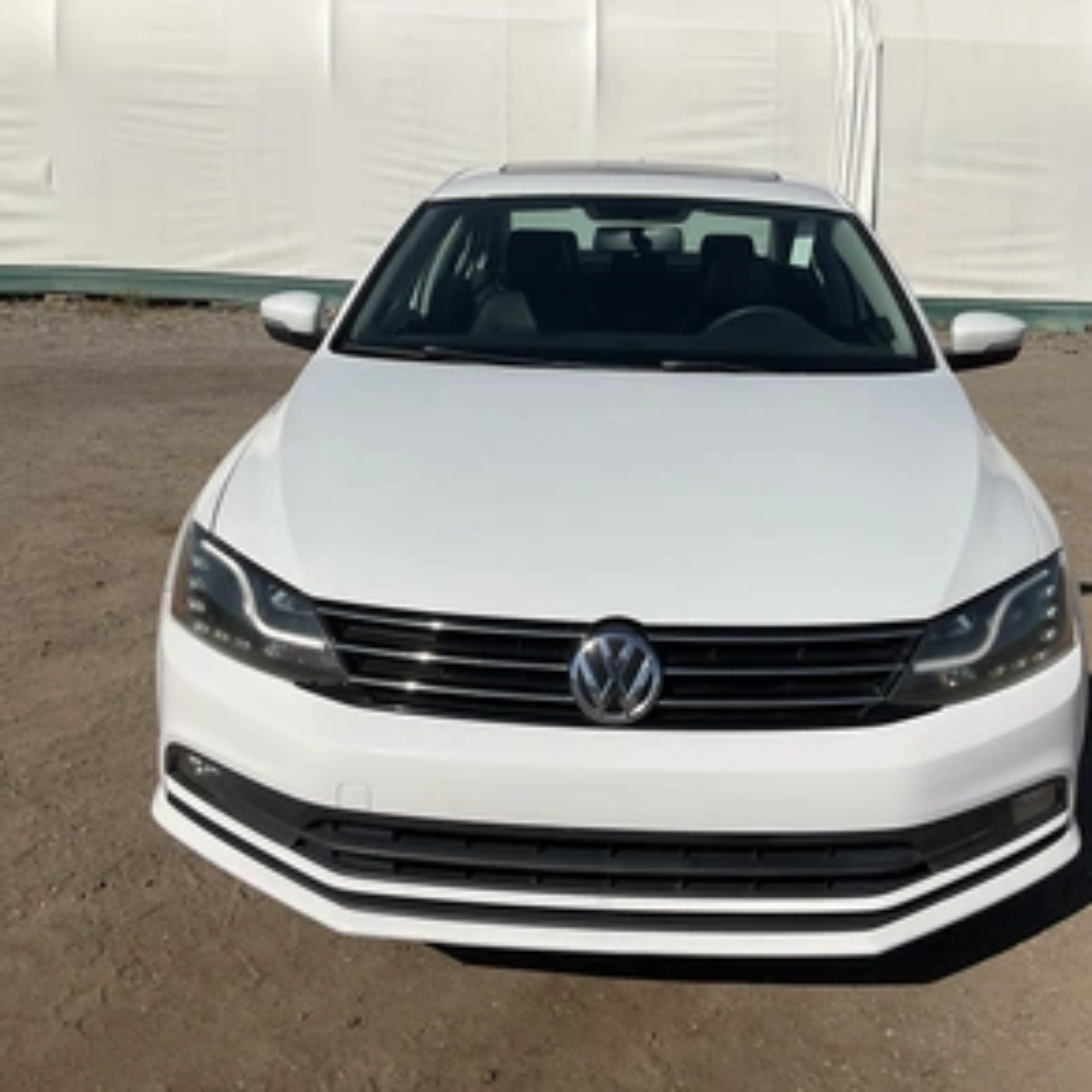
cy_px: 548
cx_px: 600
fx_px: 1249
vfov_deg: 47.2
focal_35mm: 35
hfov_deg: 47.2
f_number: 1.8
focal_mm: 3
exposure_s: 1/6536
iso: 25
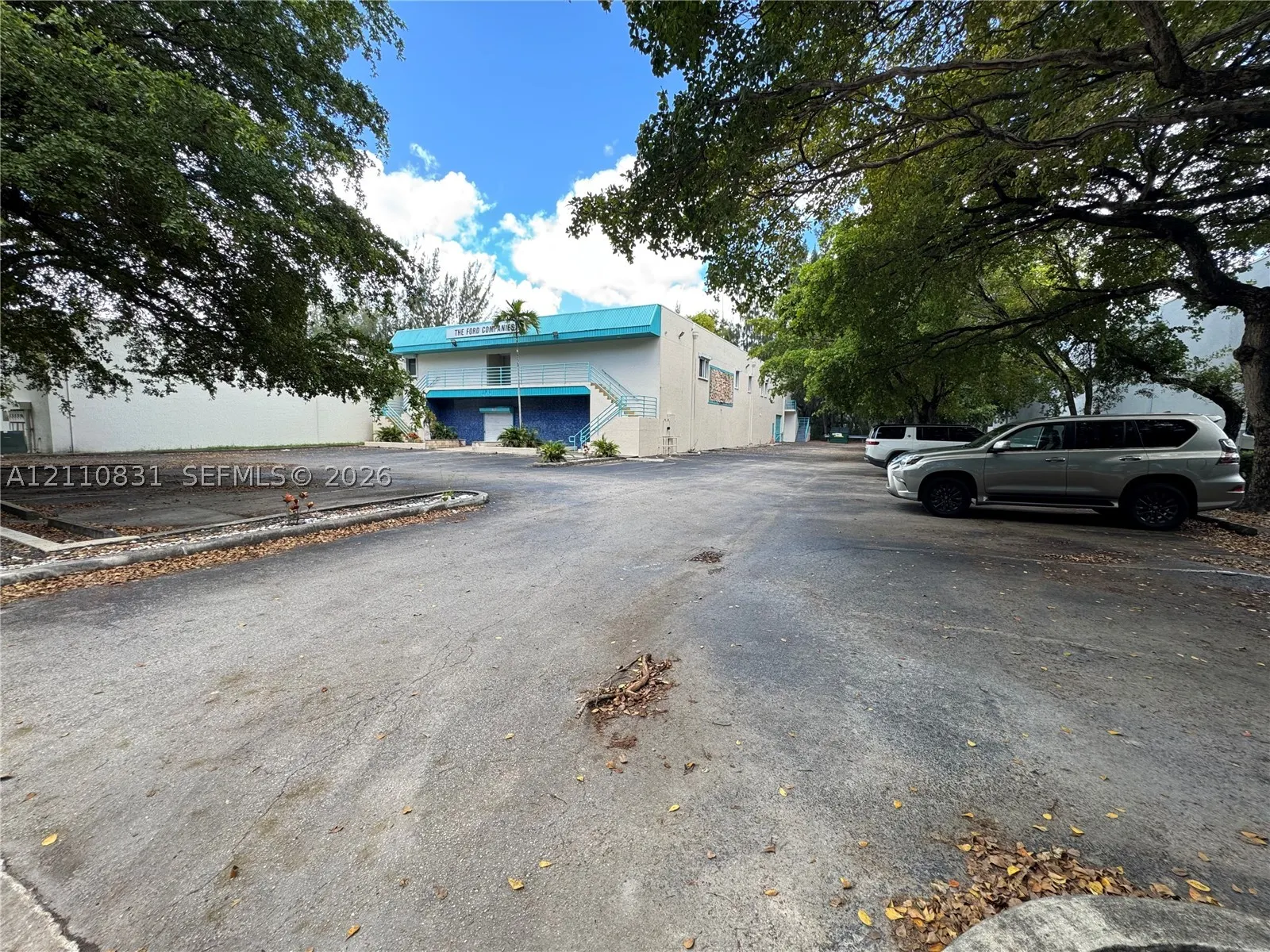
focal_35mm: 14
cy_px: 476
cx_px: 635
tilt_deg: -4.8
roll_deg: -0.6
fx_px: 514
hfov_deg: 102.1
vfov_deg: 85.7
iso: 50
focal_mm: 2.22
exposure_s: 1/99
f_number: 2.2
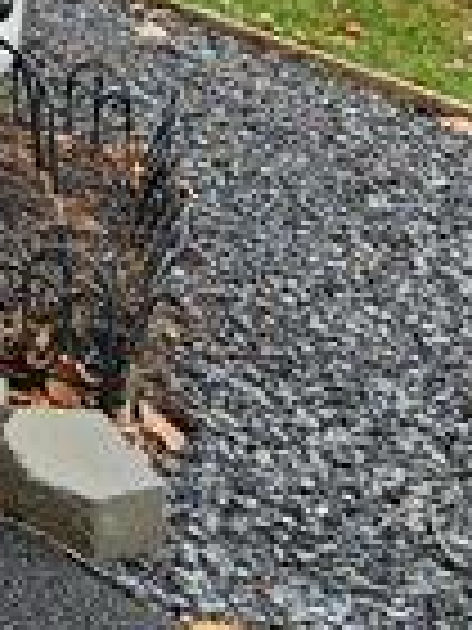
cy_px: -86
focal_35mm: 126
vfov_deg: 15.2
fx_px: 2291
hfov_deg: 10.2
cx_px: -661
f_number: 1.8
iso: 40
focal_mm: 5.4
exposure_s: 1/211
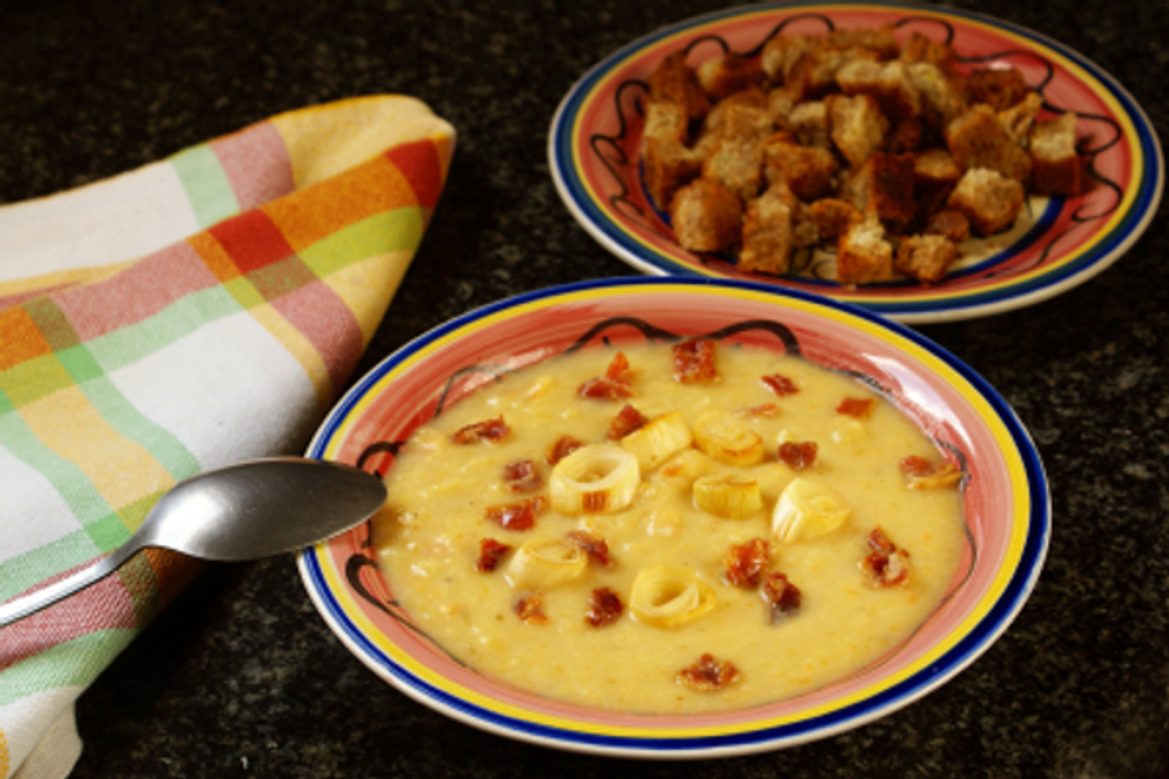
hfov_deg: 27.0
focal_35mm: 75
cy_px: 390
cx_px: 584
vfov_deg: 18.2
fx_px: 2435
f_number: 10
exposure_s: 1/4
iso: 100
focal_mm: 50
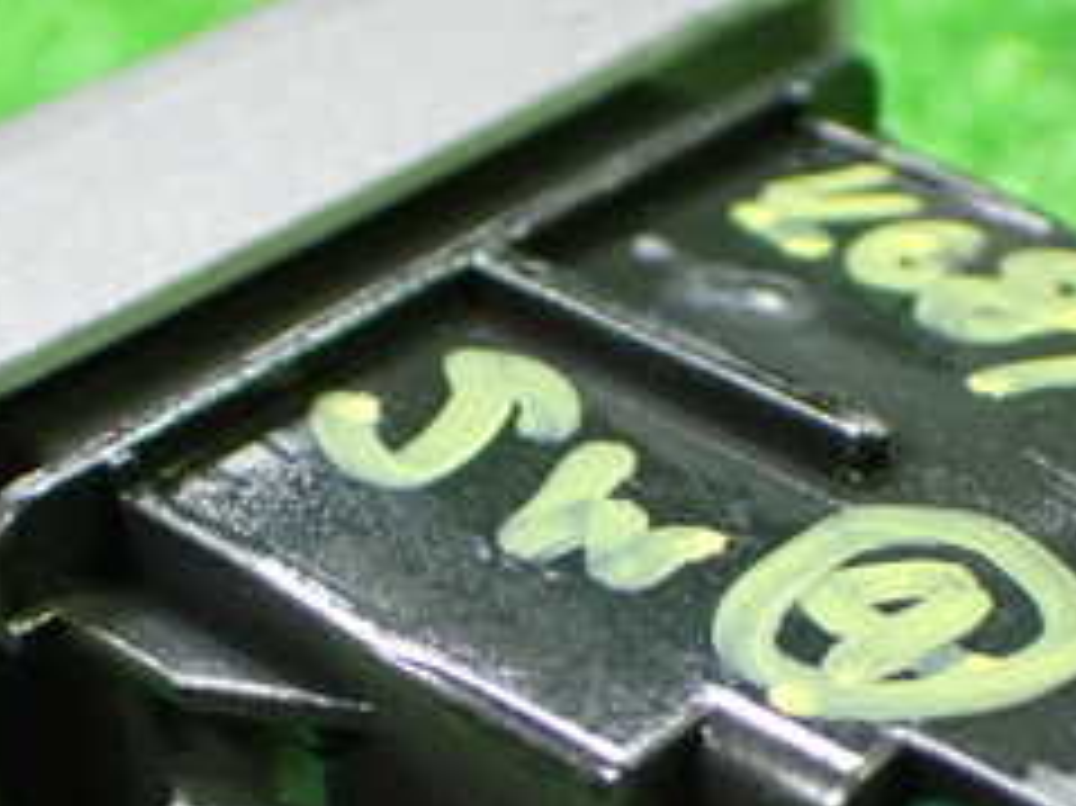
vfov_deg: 14.3
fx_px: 3200
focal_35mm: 103
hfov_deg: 19.1
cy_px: 576
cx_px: 594
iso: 1250
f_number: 2.8
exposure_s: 1/40
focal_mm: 7.31
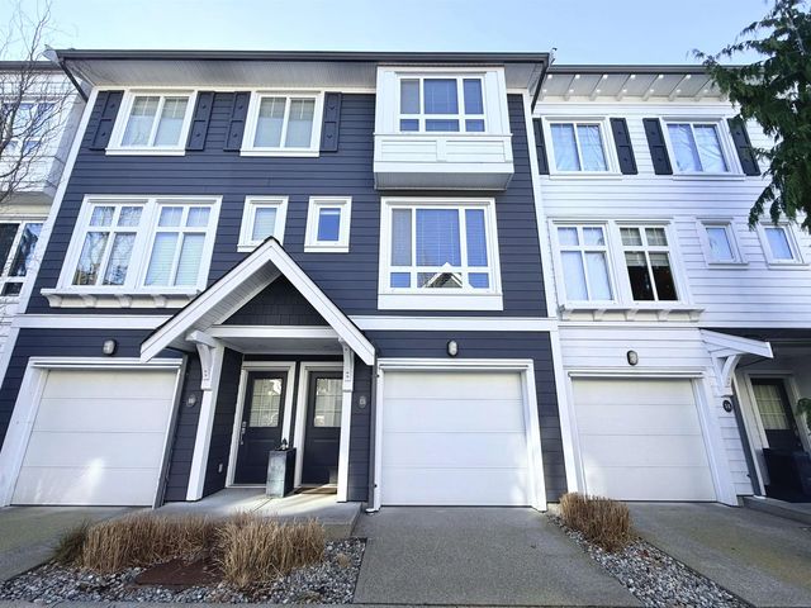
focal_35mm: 14
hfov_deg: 102.1
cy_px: 304
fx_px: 328
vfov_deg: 85.7
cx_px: 406
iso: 50
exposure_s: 1/442
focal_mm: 2.22
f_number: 2.2
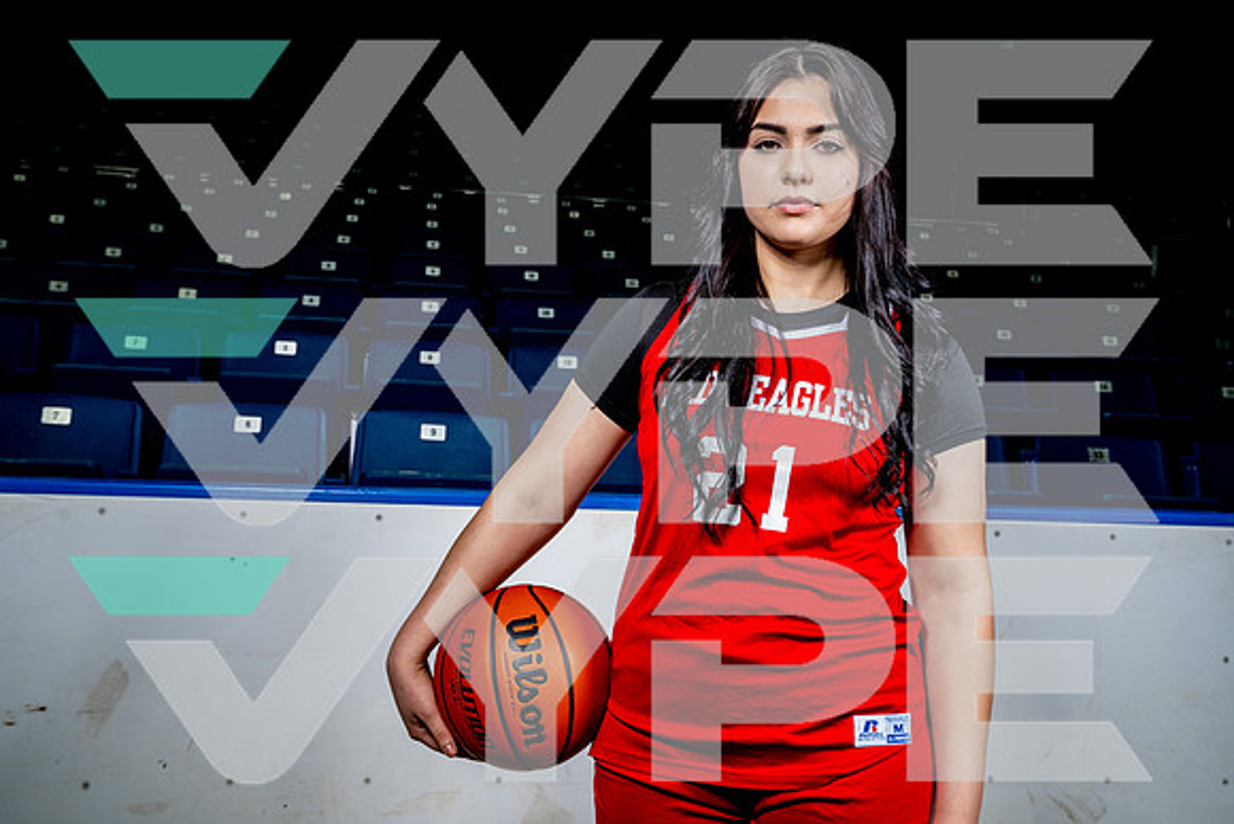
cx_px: 617
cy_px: 412
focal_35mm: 38
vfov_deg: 35.1
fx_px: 1303
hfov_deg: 50.7
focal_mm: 38
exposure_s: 1/125
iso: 160
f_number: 8
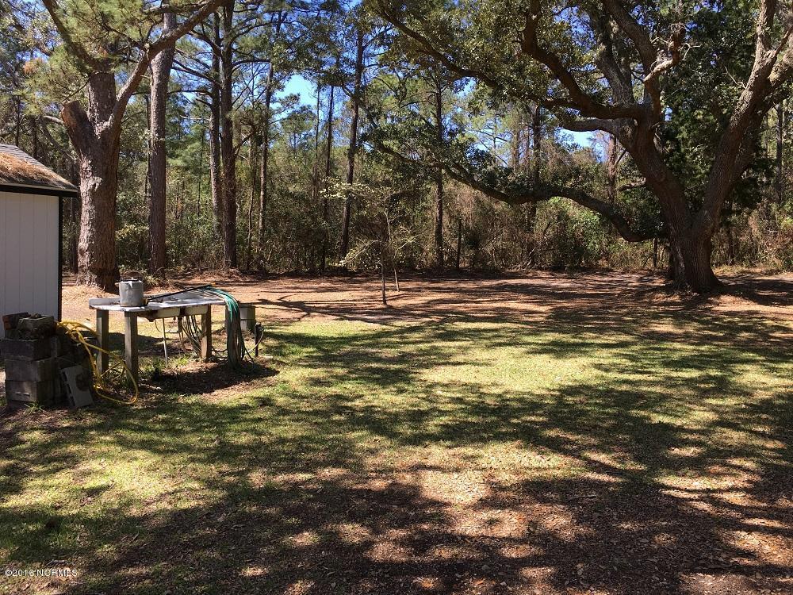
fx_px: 664
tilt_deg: -2.1
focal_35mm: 29
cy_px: 298
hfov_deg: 61.7
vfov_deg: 48.2
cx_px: 396
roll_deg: -2.0
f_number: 2.2
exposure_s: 1/447
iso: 25
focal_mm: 4.15
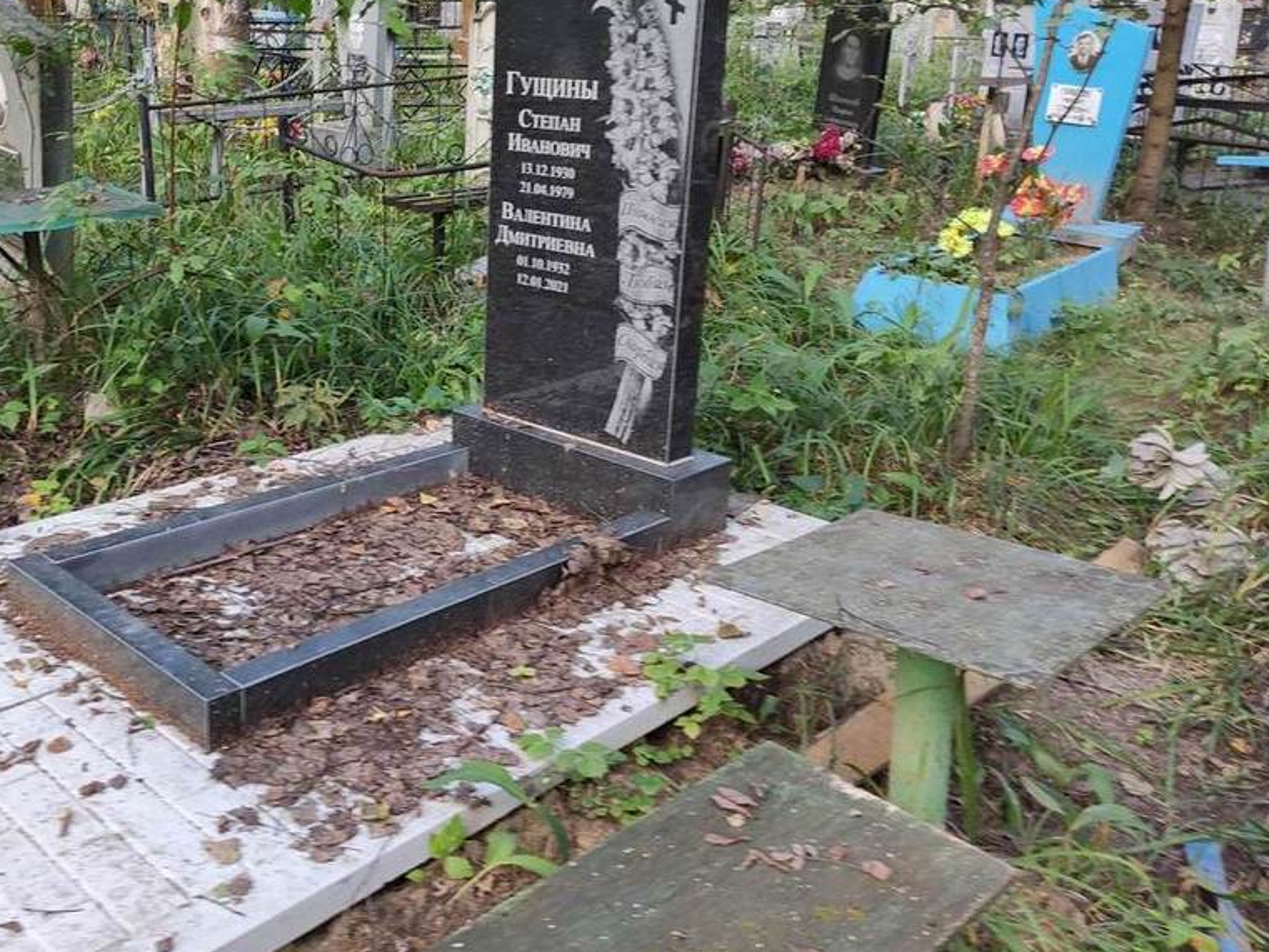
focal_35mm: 35
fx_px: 1283
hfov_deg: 51.6
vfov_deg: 40.6
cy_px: 405
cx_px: 422
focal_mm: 4.77
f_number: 1.75
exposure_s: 1/50
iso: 140
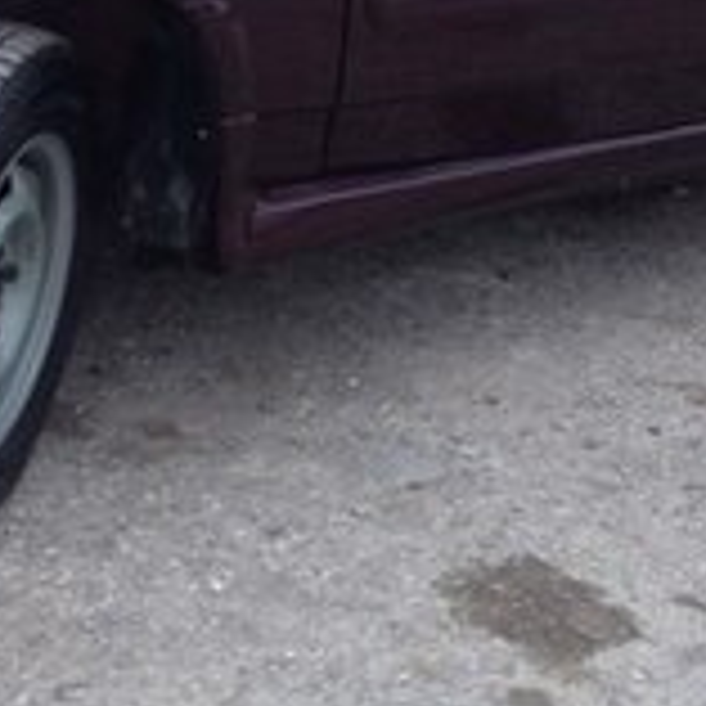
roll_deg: -6.3
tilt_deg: -14.3
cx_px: 193
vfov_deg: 13.1
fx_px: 3000
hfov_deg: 13.4
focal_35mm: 130
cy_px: -151
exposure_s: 1/20
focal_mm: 4.28
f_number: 2.4
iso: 50
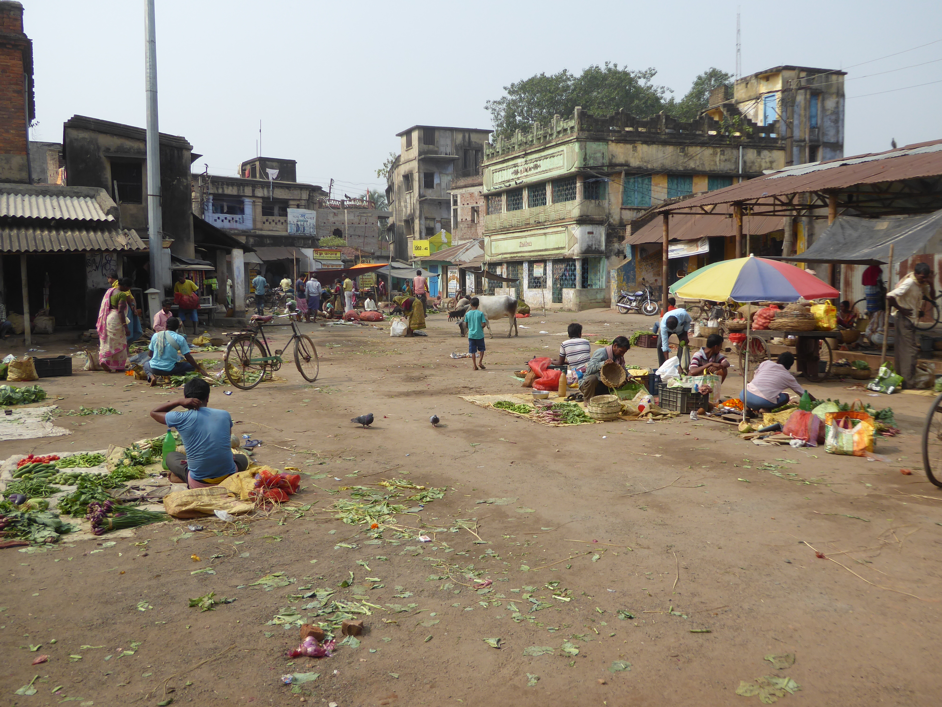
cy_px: 354
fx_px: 871
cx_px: 471
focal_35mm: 32
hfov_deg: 56.8
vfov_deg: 44.2
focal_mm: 5.4
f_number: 3.5
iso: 80
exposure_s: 1/500
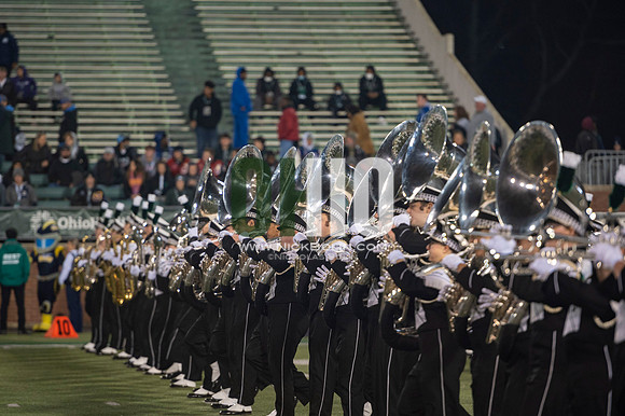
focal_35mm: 200
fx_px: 3470
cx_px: 312
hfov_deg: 10.3
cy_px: 208
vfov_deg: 6.9
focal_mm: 200
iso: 1000
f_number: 2.8
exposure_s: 1/500
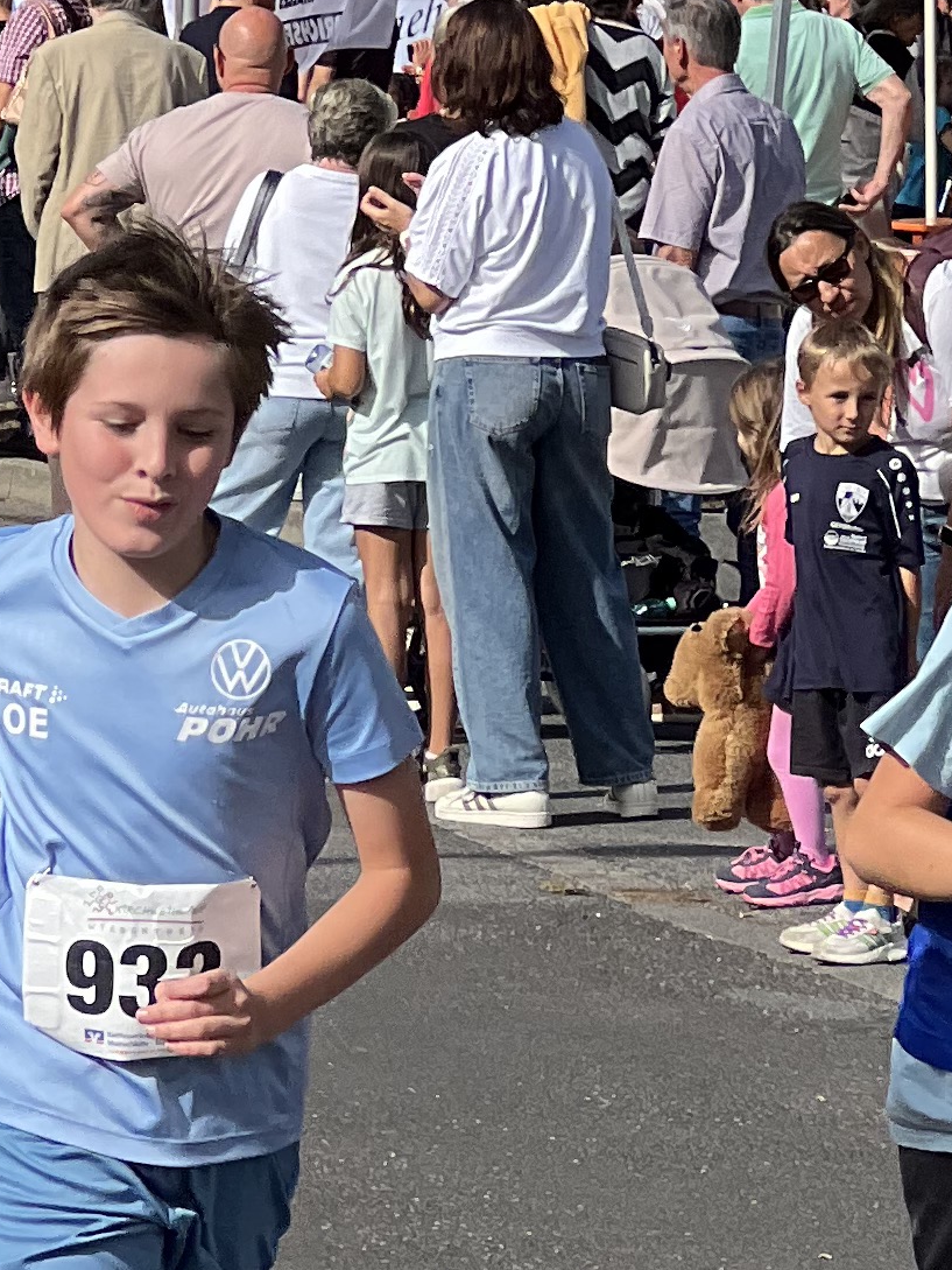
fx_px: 10449
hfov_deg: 5.2
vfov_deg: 6.9
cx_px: 495
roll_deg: -1.5
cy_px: 797
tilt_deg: -3.0
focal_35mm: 285
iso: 32
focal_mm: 9
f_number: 2.8
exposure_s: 1/585
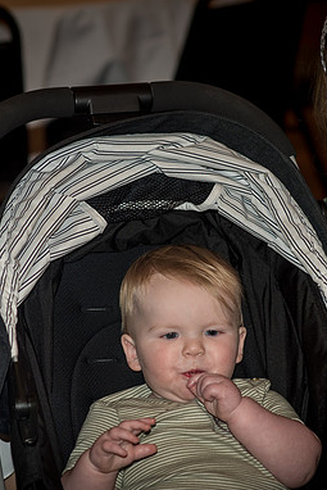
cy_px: 244
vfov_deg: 15.9
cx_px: 149
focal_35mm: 129
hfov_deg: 10.6
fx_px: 1756
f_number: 3.2
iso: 100
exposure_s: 1/125
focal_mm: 85
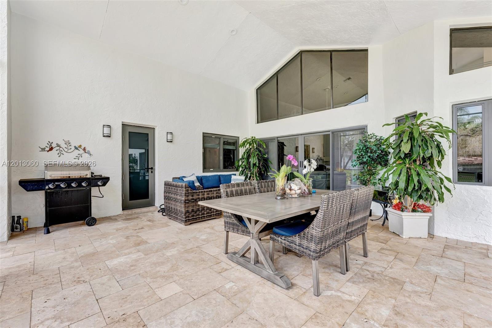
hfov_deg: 97.5
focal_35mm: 16
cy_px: 164
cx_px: 246
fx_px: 216
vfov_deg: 74.4
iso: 400
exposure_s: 1/13
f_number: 9
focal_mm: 15.8
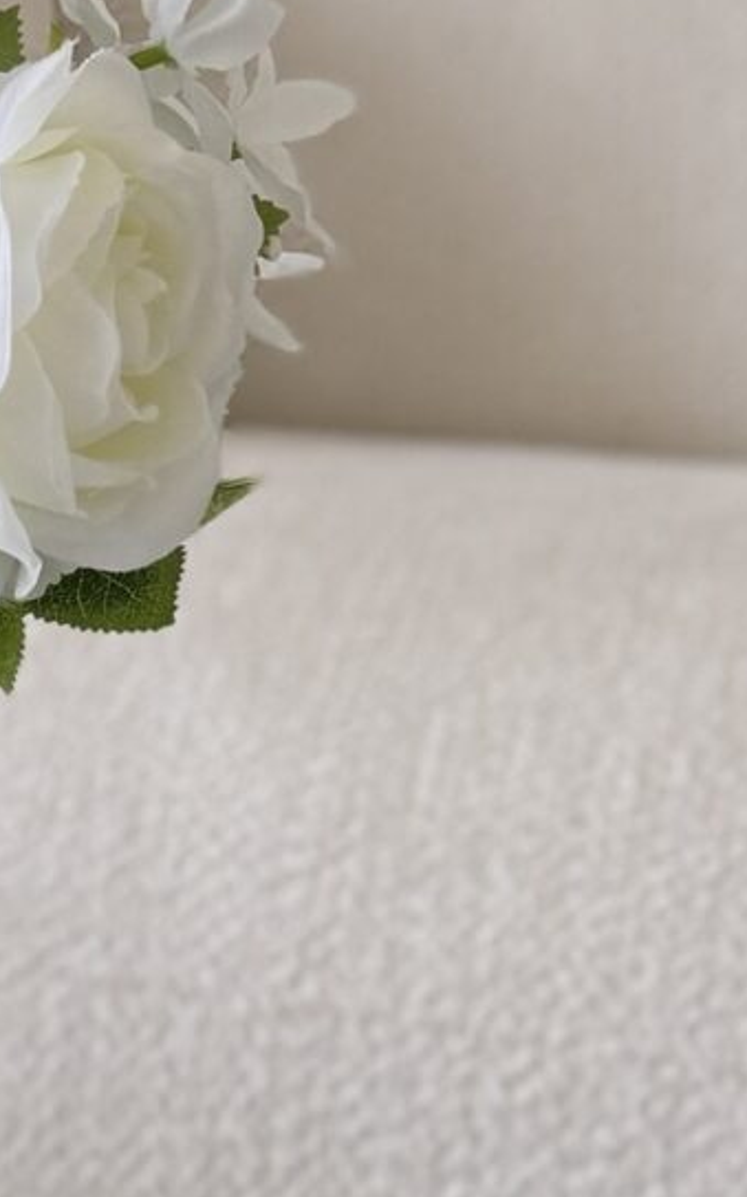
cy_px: 265
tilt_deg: -5.2
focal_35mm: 120
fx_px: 3912
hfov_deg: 10.2
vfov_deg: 17.3
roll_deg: -0.6
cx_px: -652
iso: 125
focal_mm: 6.76
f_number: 1.78
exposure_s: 1/121
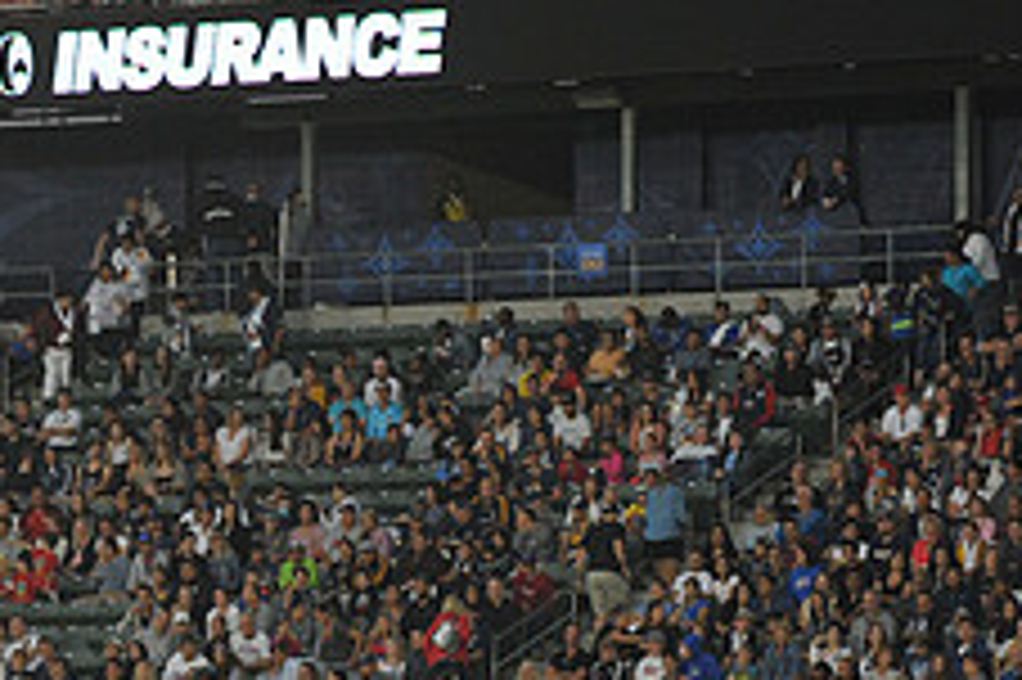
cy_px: 509
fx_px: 10127
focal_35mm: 357
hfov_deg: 5.8
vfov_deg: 3.8
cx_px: 293
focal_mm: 140
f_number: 2.8
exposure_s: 1/1000
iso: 1250
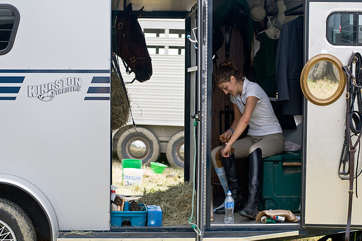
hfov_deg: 26.7
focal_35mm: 76
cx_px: 180
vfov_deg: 17.9
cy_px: 120
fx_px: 763
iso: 125
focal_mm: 50
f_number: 3.3
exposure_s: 1/750
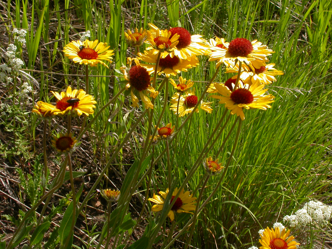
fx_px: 748
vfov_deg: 18.9
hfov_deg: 25.0
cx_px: 166
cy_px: 124
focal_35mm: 78
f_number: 7.9
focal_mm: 16.2
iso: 100
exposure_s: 1/275
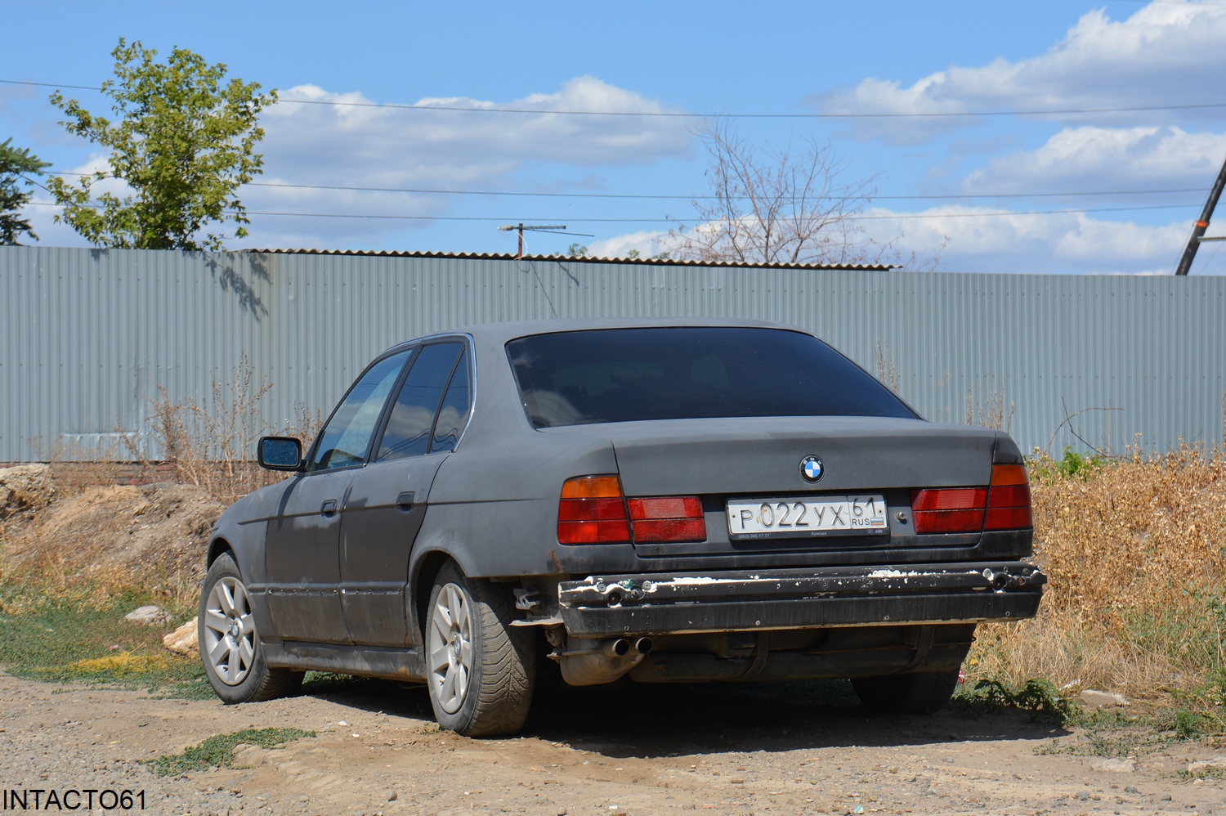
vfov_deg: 12.2
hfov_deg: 18.2
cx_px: 613
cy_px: 408
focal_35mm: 112
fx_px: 3829
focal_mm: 75
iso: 100
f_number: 8
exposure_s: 1/320
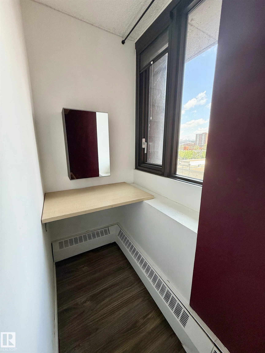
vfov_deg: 102.1
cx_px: 132
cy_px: 176
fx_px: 143
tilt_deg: -13.5
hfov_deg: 85.7
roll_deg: -0.3
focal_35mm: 14
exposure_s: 1/99
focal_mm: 2.22
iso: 50
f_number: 2.2
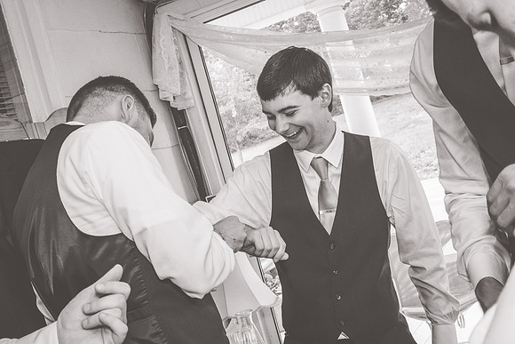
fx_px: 773
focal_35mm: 54
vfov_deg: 25.1
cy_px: 172
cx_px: 258
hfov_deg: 36.9
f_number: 10
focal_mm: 36
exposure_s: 1/100
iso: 1250
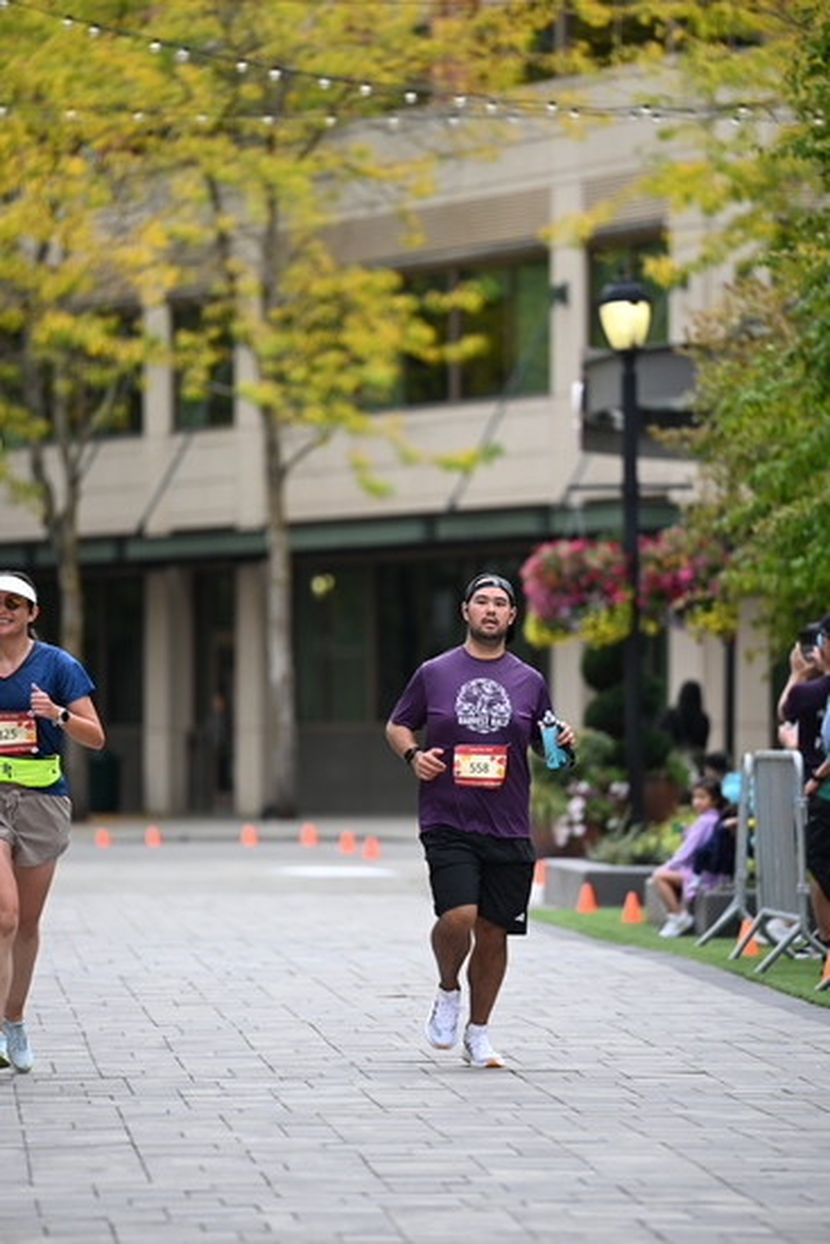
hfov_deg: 6.9
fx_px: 6912
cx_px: 415
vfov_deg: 10.3
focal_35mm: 200
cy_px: 622
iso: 640
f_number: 2.8
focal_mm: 200
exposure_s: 1/2500
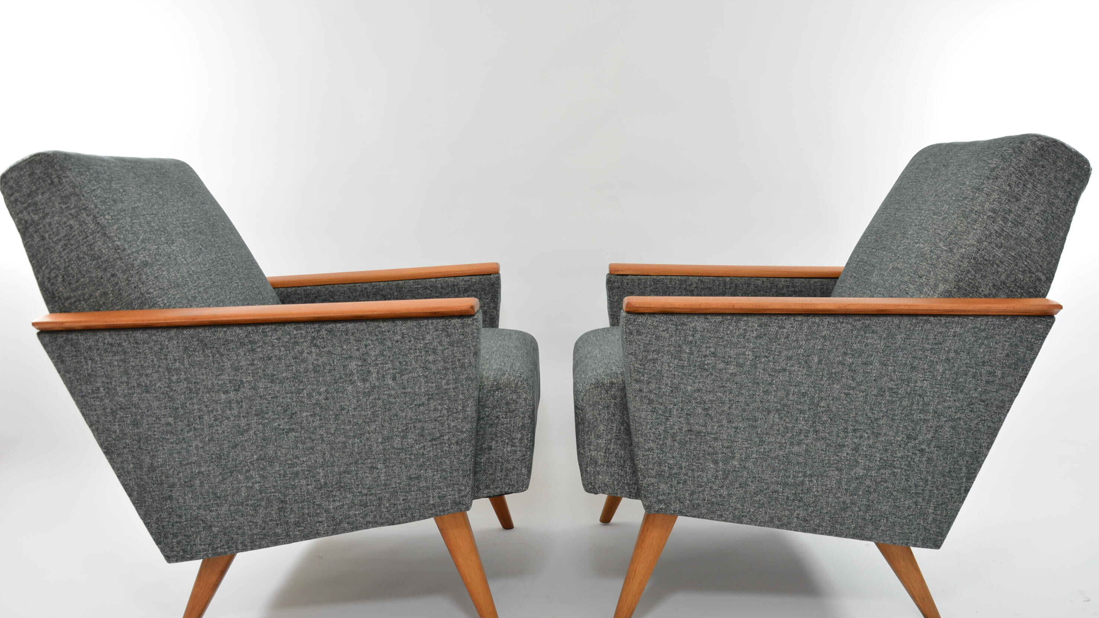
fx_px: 977
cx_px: 557
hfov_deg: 58.7
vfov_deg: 35.1
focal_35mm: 34
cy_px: 318
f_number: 6.3
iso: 400
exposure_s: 1/60
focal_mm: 21
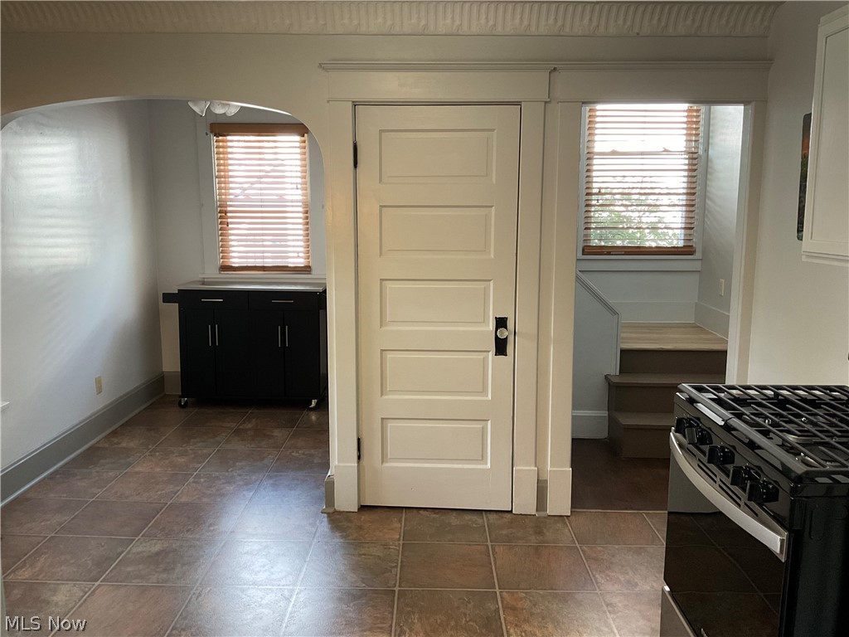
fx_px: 711
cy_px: 318
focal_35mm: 29
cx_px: 424
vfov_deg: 48.2
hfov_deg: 61.7
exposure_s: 1/60
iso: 100
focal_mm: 3
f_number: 1.8
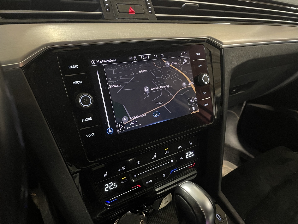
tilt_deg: -27.3
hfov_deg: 67.3
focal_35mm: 26
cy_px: 112
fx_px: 224
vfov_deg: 53.1
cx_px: 149
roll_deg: -5.3
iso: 640
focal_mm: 4.2
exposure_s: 1/33
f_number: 1.6
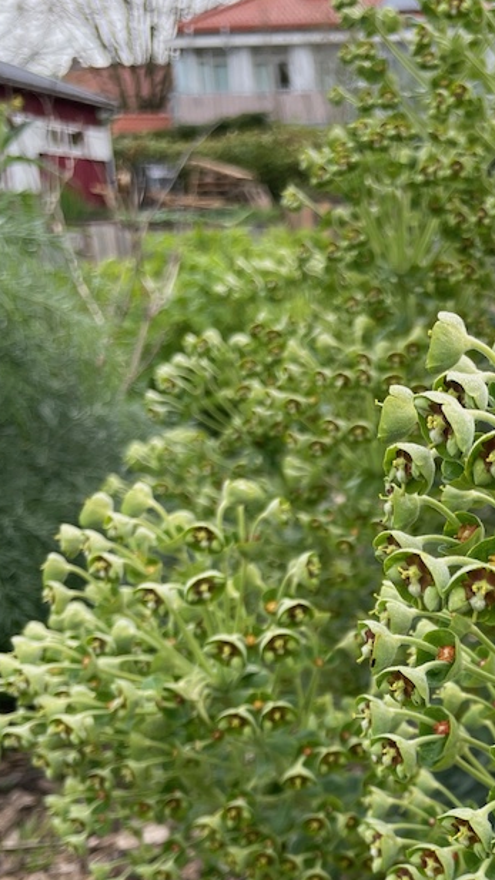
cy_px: 695
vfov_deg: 41.9
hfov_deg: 24.2
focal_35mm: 47
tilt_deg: -21.3
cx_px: 506
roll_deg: +0.5
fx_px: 1097
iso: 32
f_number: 1.6
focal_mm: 4.2
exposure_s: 1/307
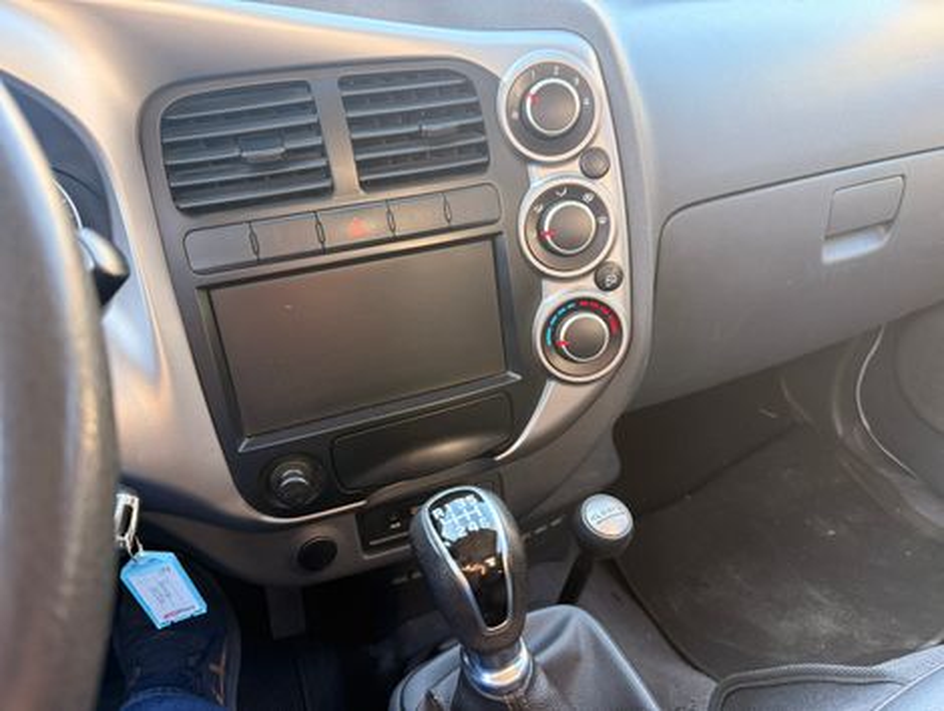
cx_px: 472
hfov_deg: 71.5
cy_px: 356
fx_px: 655
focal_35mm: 24
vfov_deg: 56.9
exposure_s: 1/113
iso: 200
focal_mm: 6.76
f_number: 1.78
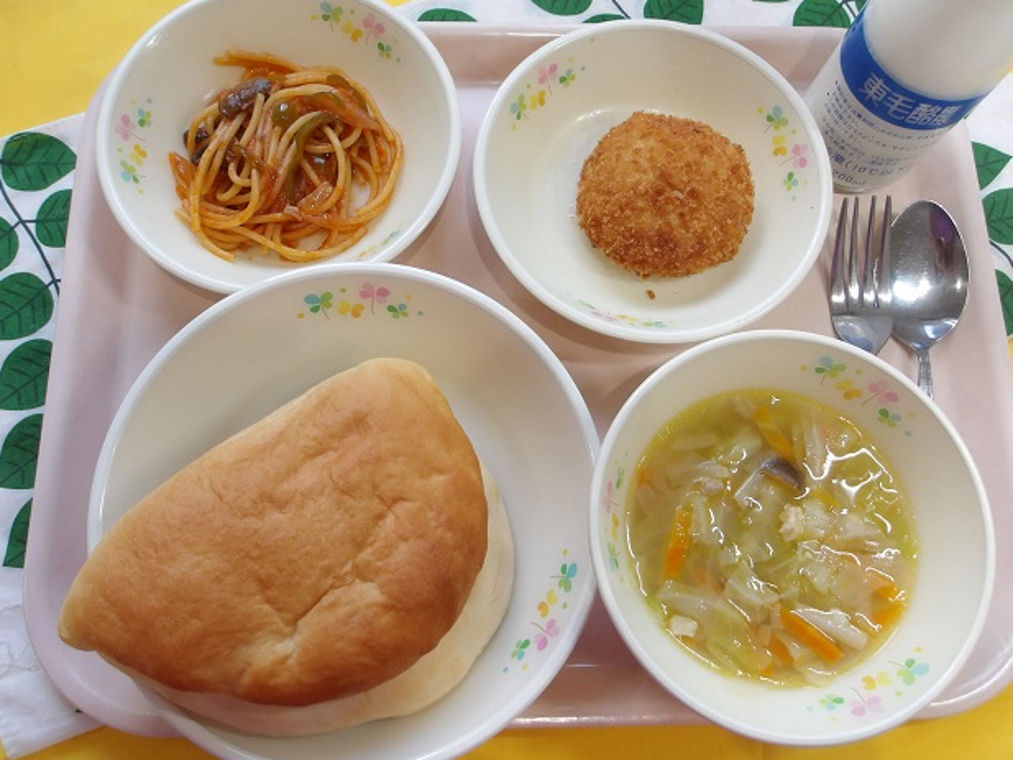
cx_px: 501
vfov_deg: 49.8
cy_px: 374
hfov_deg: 63.4
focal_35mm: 28
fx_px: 820
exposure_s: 1/60
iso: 105
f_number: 3
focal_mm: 4.9
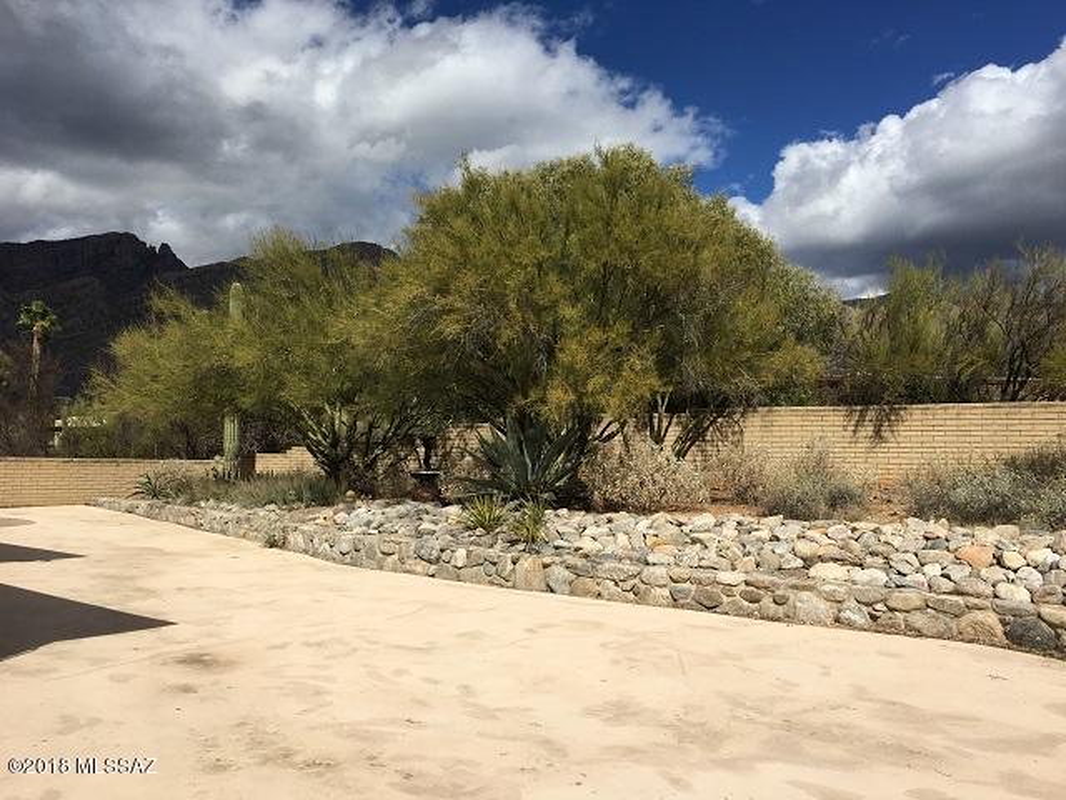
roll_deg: -1.6
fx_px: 893
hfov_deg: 61.7
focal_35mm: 29
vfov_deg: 48.2
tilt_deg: +3.7
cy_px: 400
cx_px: 533
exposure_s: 1/3663
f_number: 2.2
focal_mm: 4.15
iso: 25
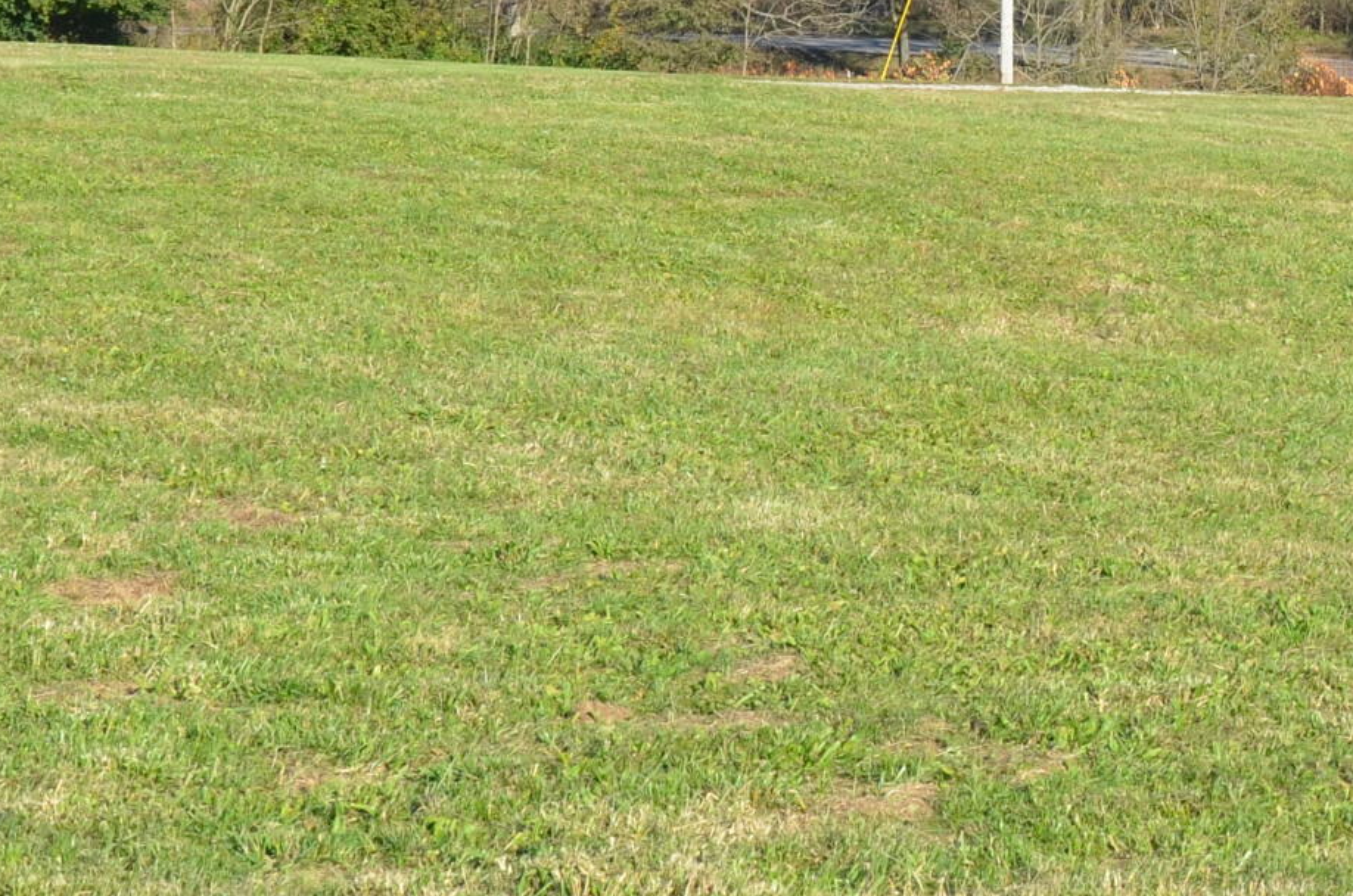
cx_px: 1472
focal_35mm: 147
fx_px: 5513
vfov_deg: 9.2
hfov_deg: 13.7
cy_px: -127
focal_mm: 30
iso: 110
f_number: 8
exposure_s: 1/250
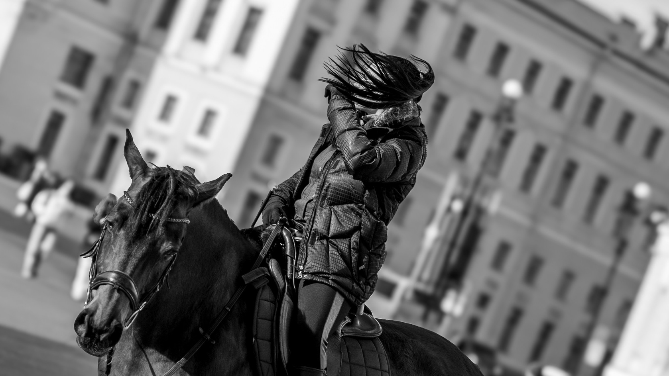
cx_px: 301
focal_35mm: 179
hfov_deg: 12.0
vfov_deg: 6.8
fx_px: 3175
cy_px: 283
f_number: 2.8
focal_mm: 75
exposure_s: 1/1250
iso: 100
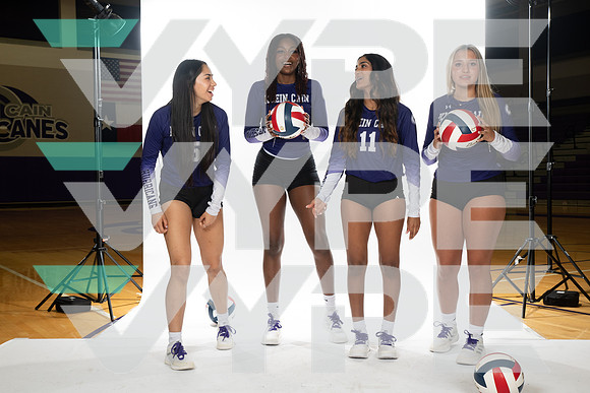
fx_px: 754
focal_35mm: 46
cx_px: 295
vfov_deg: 29.3
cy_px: 196
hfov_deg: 42.7
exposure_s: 1/320
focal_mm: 46
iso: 800
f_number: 7.1
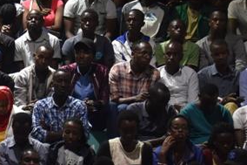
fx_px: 2804
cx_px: -83
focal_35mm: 409
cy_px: 139
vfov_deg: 3.4
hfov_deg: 5.0
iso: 1600
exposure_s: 1/100
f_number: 5.6
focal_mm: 116
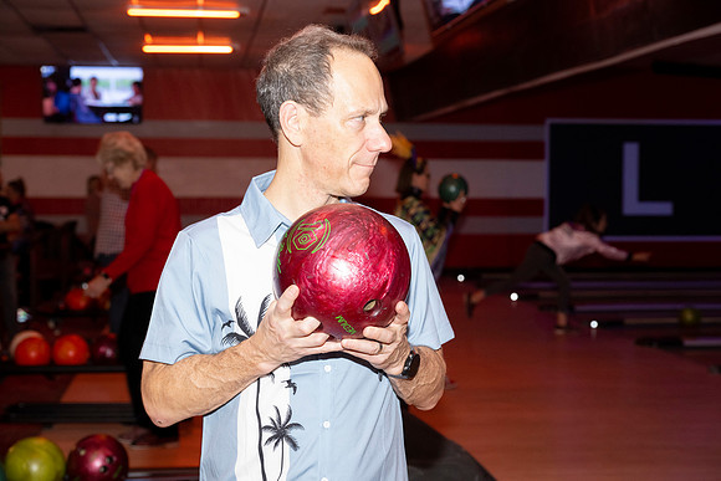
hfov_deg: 32.9
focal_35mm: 61
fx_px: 1222
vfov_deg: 22.3
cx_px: 360
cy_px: 240
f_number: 5.6
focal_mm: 61
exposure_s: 1/100
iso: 2000
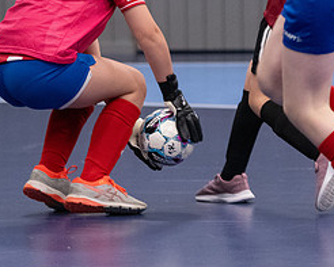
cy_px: 109
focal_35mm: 431
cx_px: 84
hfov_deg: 4.5
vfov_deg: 3.6
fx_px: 4262
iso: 5600
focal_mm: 130
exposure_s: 1/500
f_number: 3.2
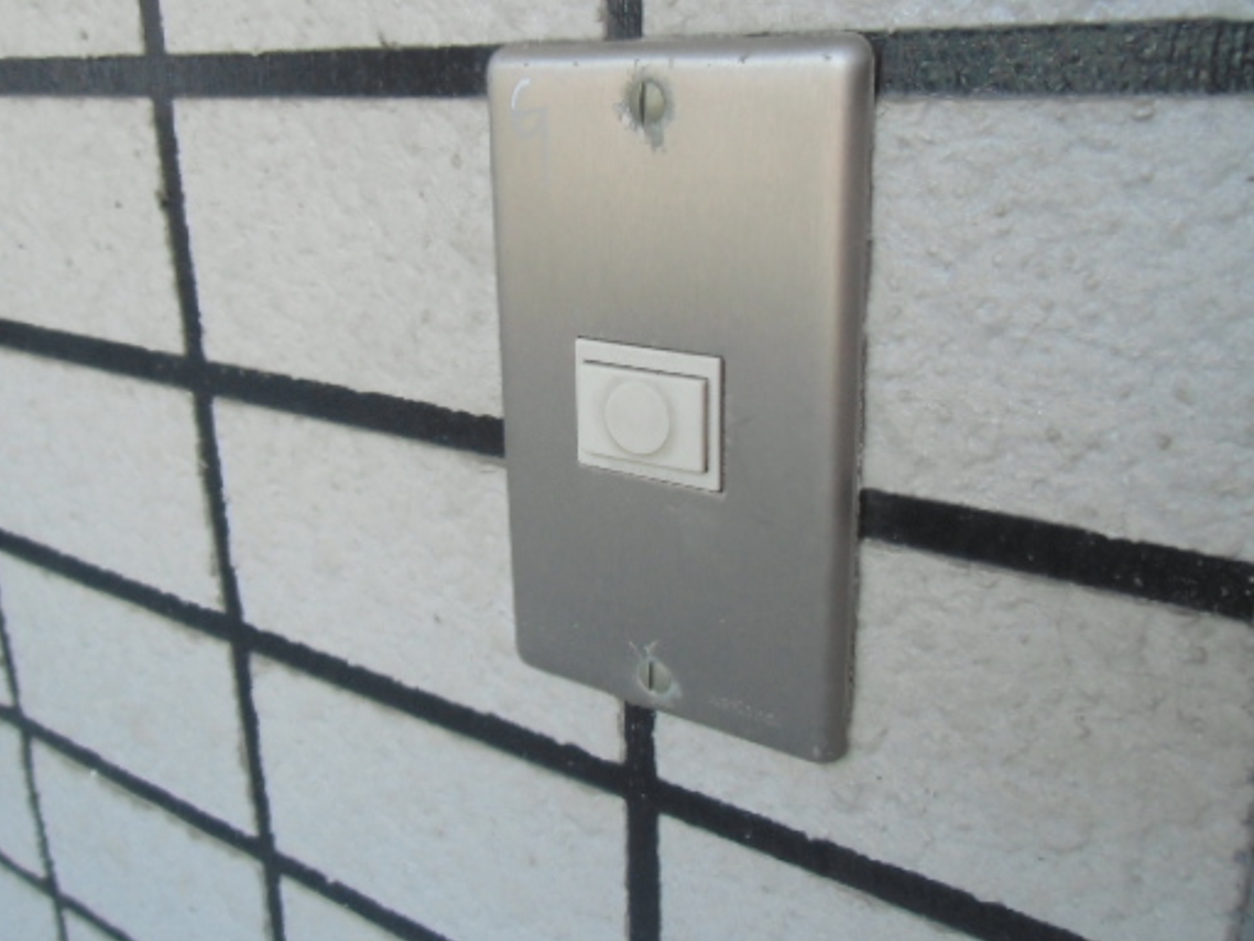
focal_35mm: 30
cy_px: 407
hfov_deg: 60.0
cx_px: 629
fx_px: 1087
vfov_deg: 46.7
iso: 200
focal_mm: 4.24
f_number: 3
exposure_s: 1/80
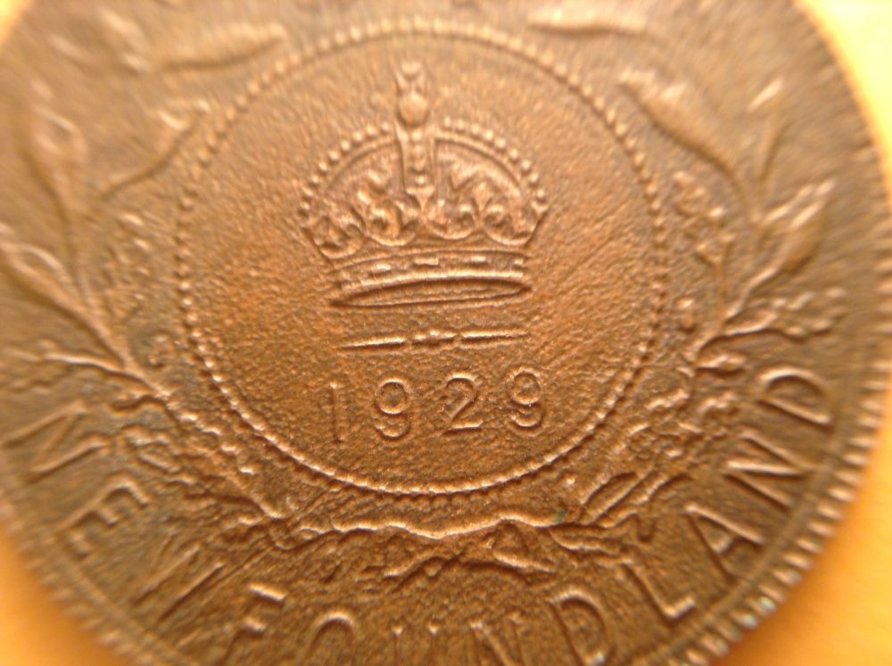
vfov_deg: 42.8
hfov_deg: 55.4
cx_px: 446
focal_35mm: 33
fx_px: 849
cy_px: 333
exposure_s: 1/25
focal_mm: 3.3
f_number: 2.4
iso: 40
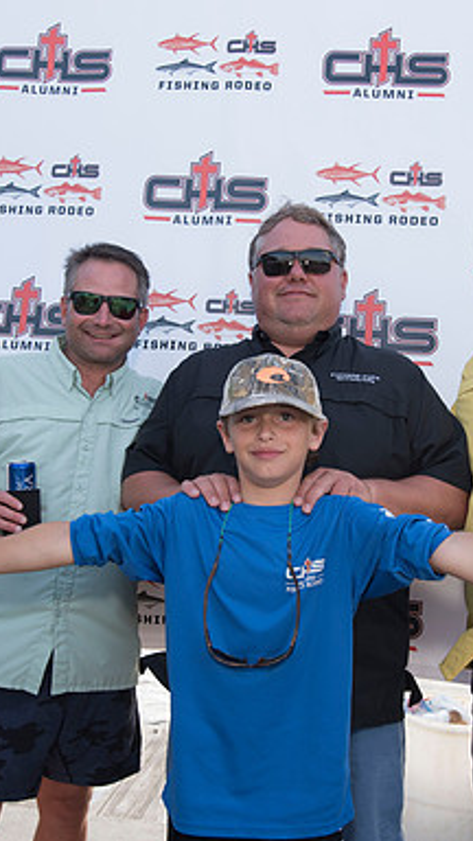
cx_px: 256
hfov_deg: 31.2
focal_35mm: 38
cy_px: 422
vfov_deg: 52.8
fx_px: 847
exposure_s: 1/400
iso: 250
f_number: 4.5
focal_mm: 24
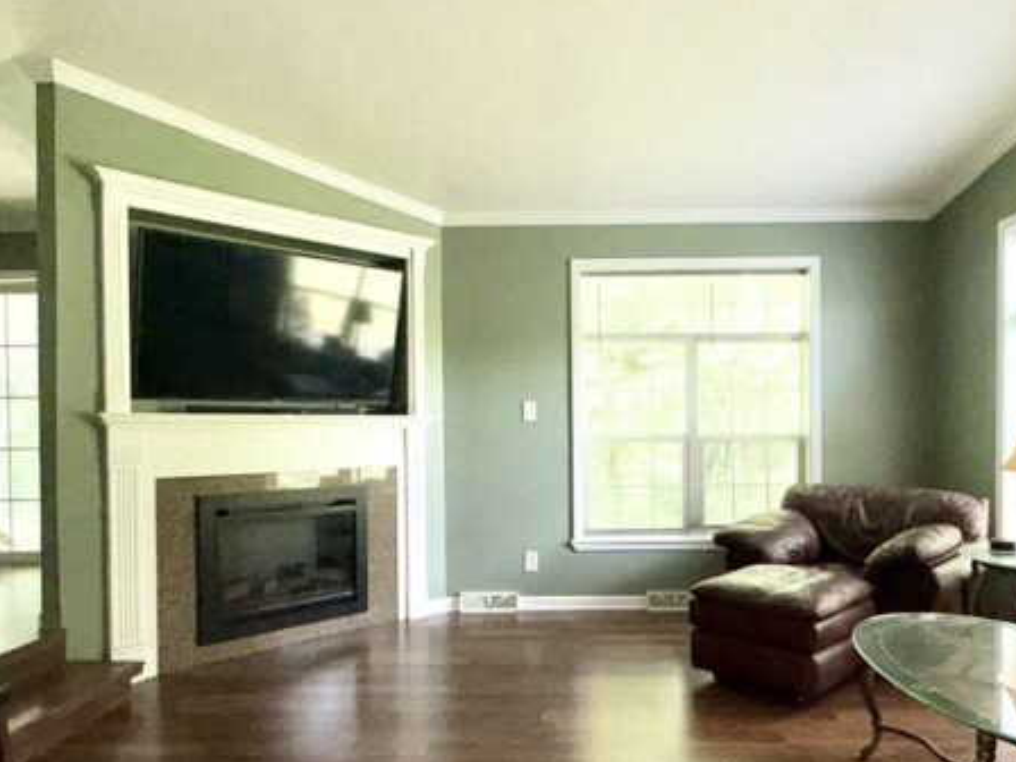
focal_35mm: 25
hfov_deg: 69.1
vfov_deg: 54.7
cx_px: 574
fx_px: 734
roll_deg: +0.8
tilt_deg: -0.4
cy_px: 438
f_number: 2.2
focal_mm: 2.22
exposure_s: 1/122
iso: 80
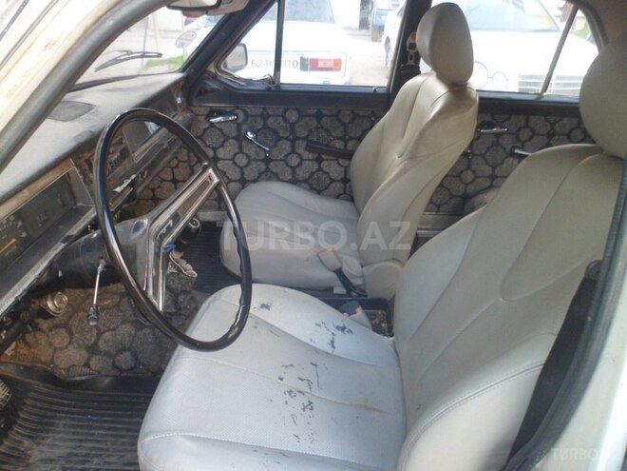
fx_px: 471
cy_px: 236
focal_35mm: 26
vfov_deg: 53.1
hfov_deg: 67.3
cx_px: 314
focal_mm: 4.9
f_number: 3.3
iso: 160
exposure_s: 1/45
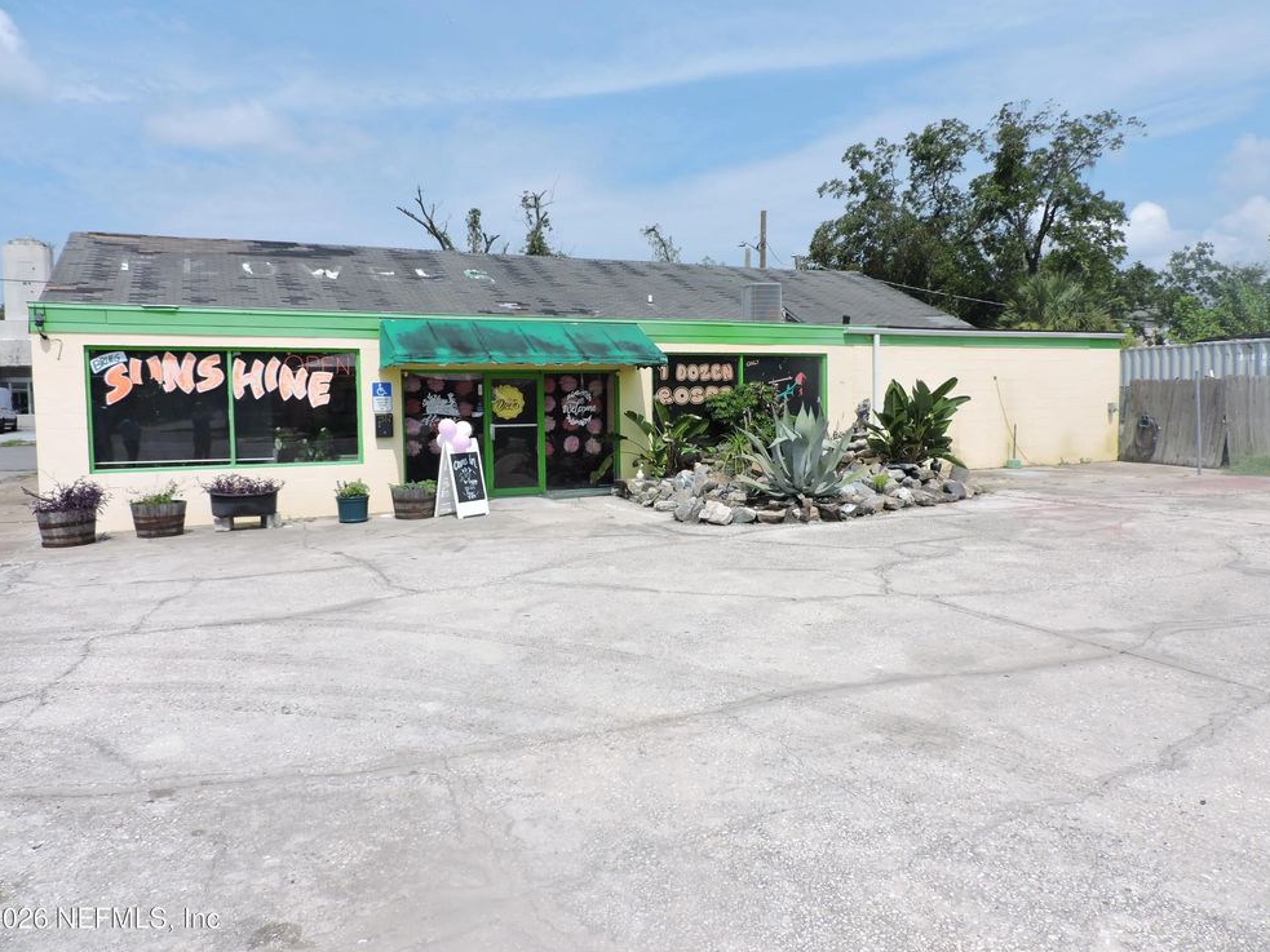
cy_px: 468
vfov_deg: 54.9
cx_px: 625
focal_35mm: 25
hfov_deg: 69.4
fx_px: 917
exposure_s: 1/1600
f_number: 3
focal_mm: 4.3
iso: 100
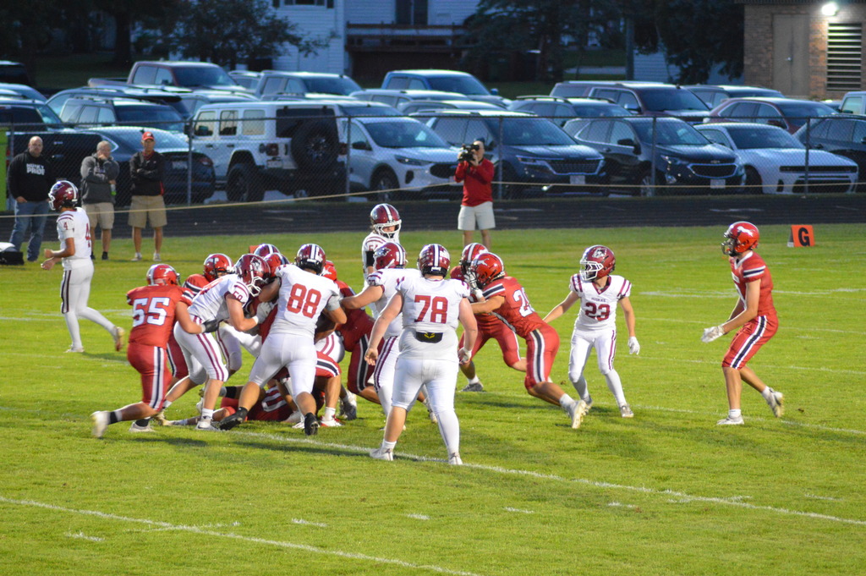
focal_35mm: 270
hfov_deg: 7.6
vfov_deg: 5.1
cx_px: 433
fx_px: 6490
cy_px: 288
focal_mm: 180
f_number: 4.8
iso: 3200
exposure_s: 1/125
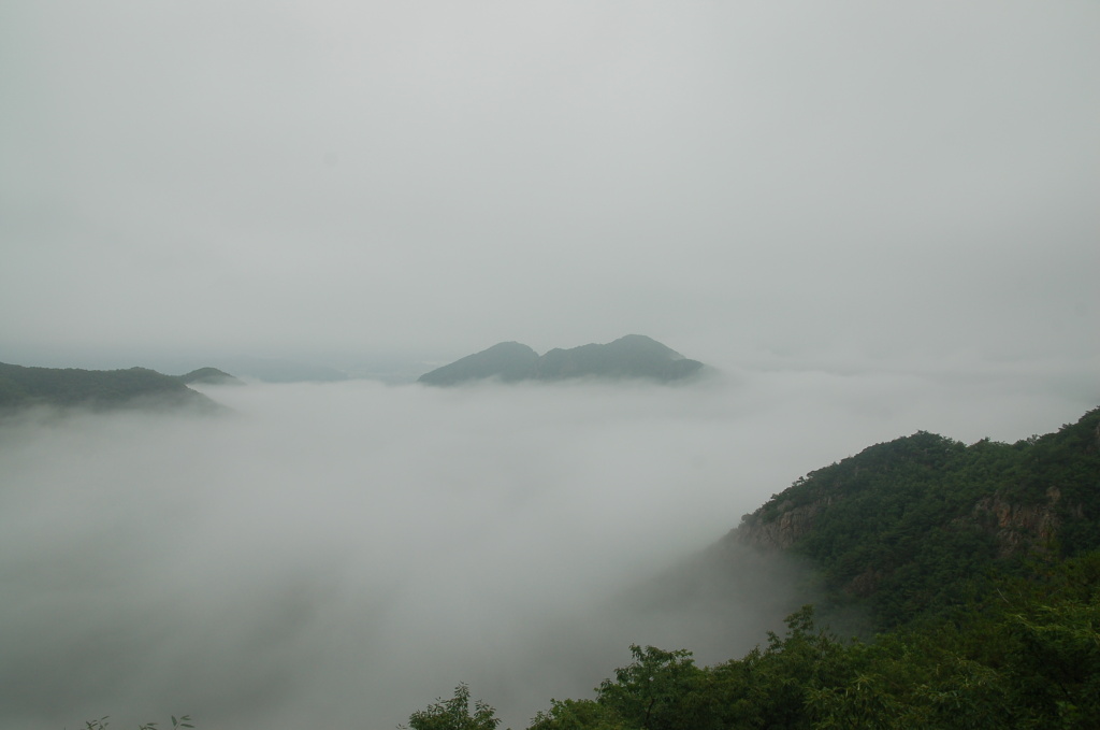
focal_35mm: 26
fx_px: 778
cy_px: 365
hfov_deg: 70.5
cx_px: 550
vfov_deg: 50.2
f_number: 8
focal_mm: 17
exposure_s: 1/250
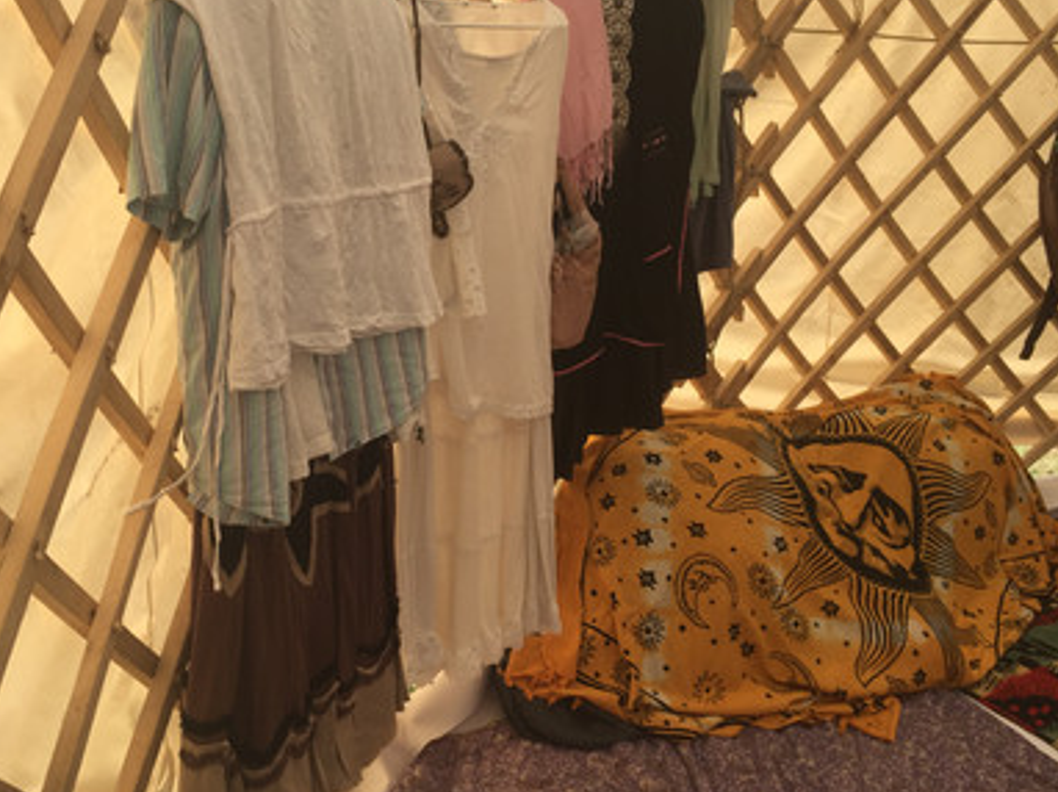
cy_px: 325
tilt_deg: -16.6
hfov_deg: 48.6
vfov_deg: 37.6
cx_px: 404
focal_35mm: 38
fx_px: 1161
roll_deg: -2.4
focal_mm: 4.15
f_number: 2.2
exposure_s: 1/807
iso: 32
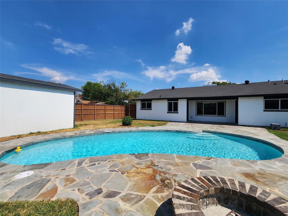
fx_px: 108
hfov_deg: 106.2
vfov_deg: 89.9
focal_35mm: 13
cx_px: 144
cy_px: 108
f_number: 2.2
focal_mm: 2.2
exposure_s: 1/3531
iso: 50
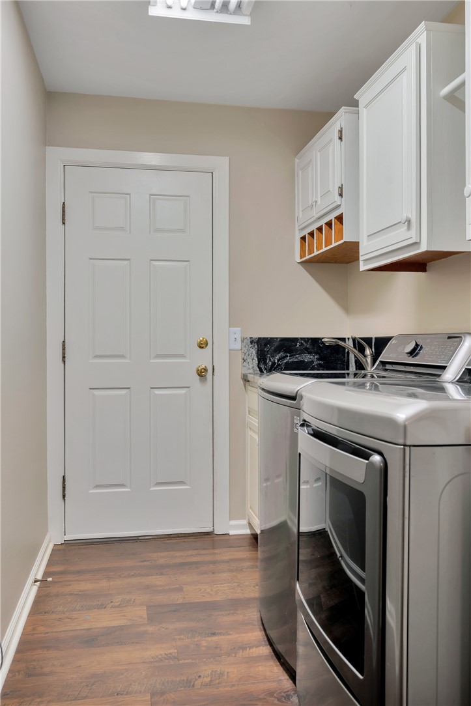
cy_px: 353
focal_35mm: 29
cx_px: 236
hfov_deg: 45.0
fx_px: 569
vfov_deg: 63.7
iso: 100
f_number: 6.3
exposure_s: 1/3
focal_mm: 29
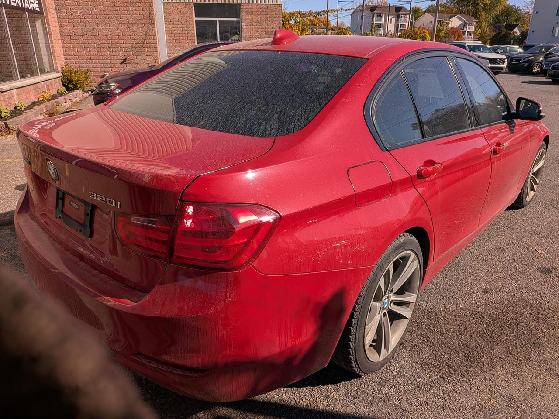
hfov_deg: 71.6
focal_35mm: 24
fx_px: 388
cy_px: 210
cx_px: 280
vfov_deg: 56.8
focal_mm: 4.53
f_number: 1.7
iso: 50
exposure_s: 1/4484
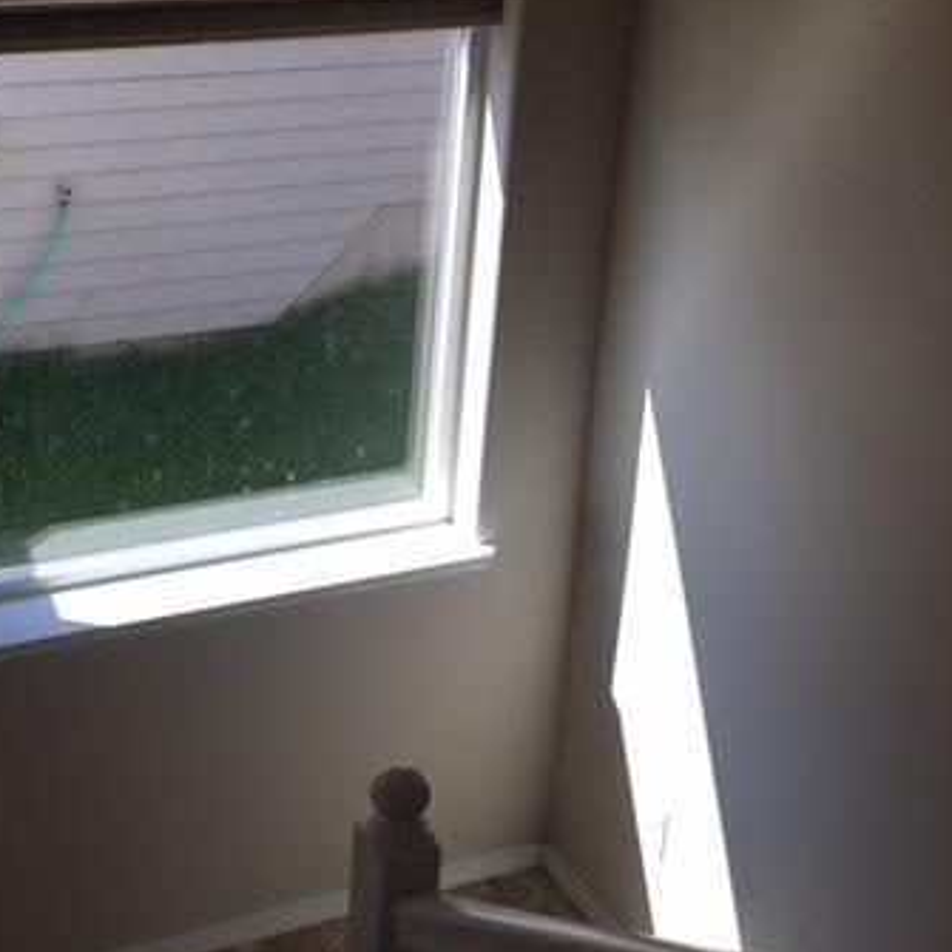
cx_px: 253
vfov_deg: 34.3
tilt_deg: -21.8
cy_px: 298
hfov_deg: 34.1
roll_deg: -1.9
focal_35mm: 49
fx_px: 1525
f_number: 2.2
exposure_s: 1/277
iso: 25
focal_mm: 4.15
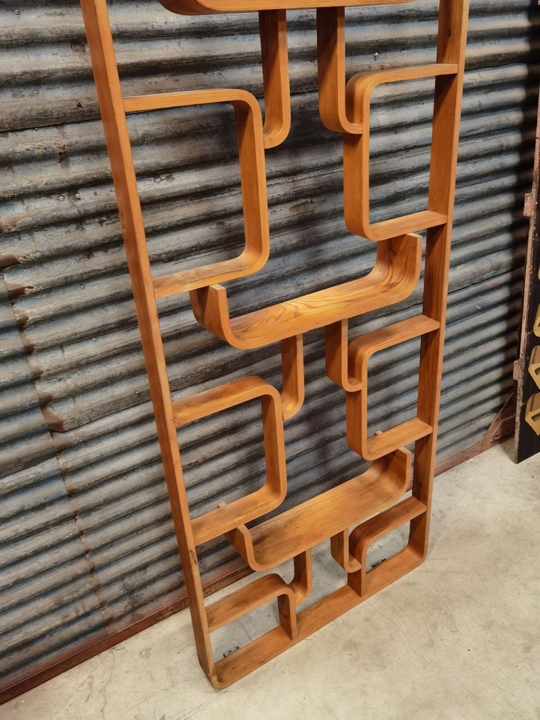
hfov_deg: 48.2
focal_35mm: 29
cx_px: 270
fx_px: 603
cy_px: 360
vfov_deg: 61.7
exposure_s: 1/25
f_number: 1.9
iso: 640
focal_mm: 6.71
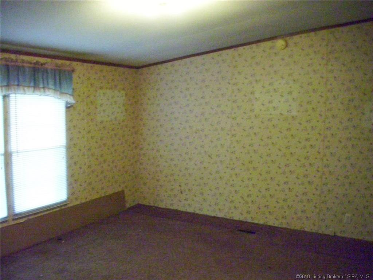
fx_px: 366
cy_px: 140
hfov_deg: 54.0
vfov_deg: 41.8
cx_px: 186
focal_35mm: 34
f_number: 2.9
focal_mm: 5.7
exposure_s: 1/50
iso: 1250
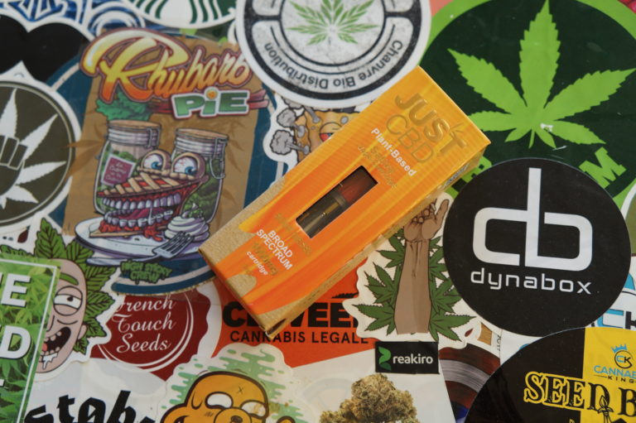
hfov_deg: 41.1
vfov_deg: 28.0
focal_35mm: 48
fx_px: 847
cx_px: 318
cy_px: 212
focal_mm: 32
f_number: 5
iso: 400
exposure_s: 1/100
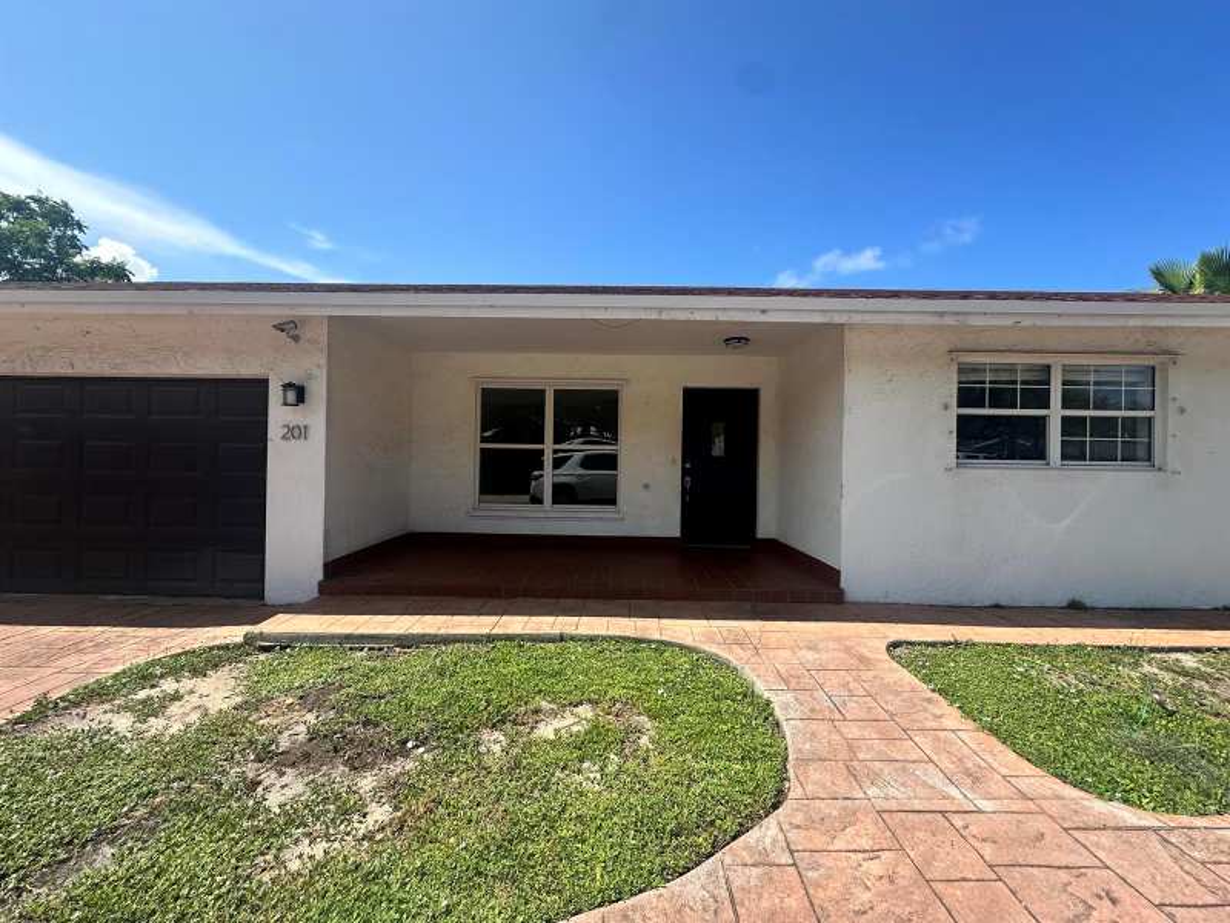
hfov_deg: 102.1
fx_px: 497
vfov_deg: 85.7
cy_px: 462
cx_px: 615
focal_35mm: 14
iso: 40
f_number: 2.2
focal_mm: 2.22
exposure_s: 1/1742
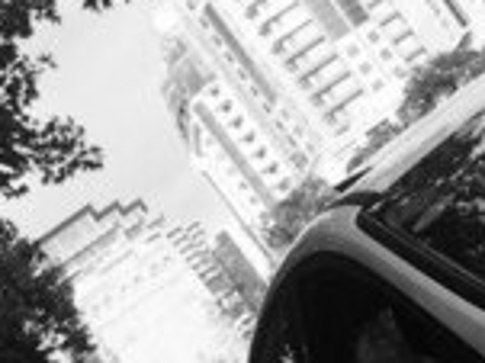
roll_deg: +37.7
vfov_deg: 11.0
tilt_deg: -14.9
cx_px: 633
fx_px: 1778
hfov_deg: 14.8
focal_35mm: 127
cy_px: 625
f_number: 2.2
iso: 32
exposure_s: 1/672
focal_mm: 4.15
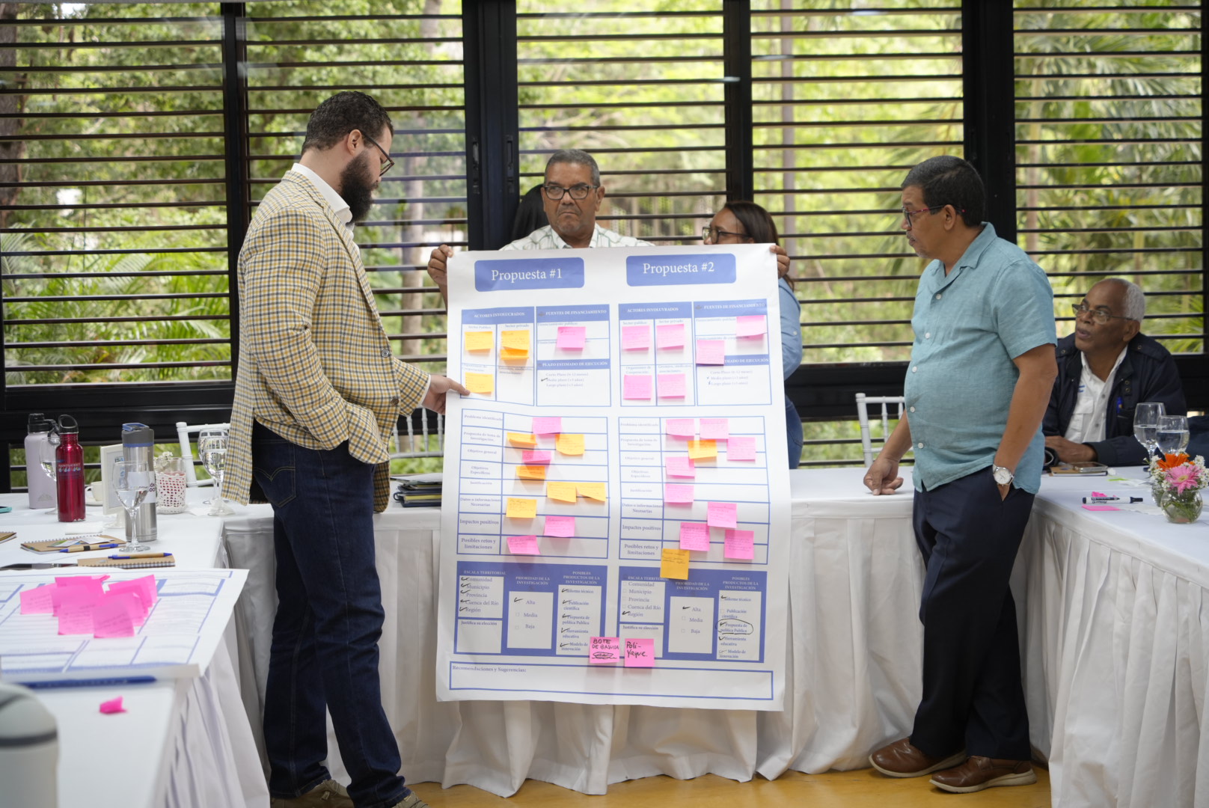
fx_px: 2184
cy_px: 404
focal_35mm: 65
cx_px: 604
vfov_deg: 21.0
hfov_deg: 30.9
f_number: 4
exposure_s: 1/160
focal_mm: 65
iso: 800
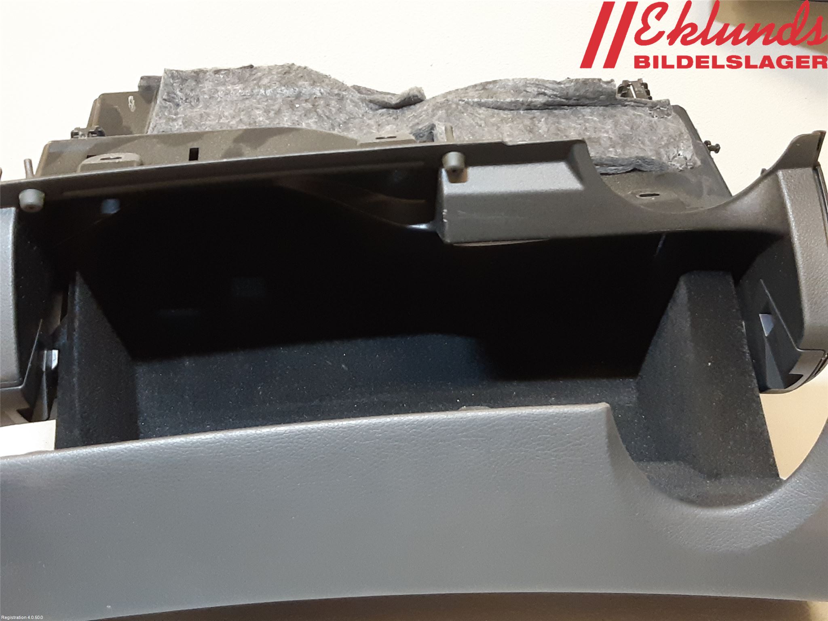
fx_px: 622
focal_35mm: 26
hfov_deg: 67.3
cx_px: 414
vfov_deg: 53.1
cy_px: 310
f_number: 1.7
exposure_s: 1/50
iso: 320
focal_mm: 3.93
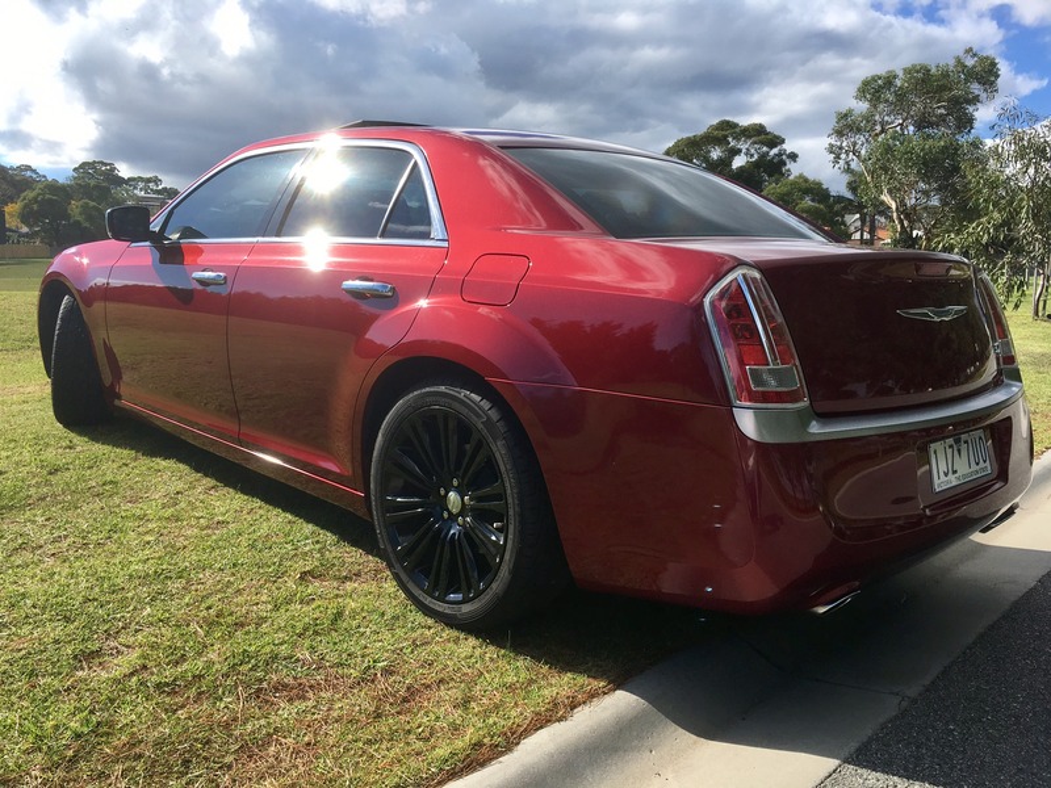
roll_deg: -0.2
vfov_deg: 48.2
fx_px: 880
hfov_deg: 61.7
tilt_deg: -7.1
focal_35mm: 29
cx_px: 526
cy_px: 394
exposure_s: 1/1282
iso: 25
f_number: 2.2
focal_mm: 4.15
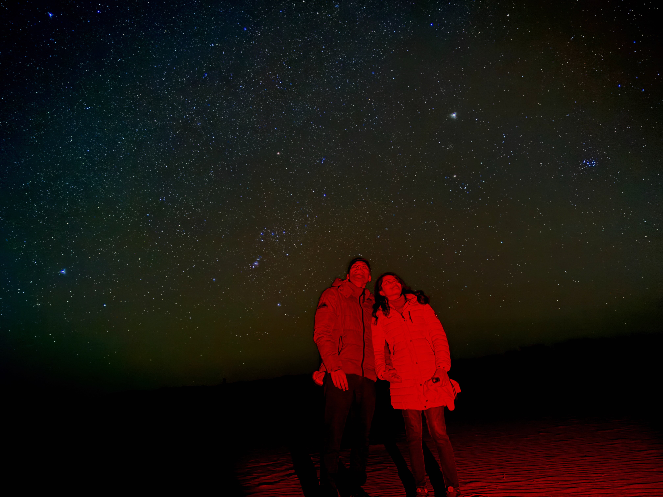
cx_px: 332
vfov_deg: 56.8
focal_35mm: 24
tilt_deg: +16.9
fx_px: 460
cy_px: 248
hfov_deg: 71.6
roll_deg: +2.6
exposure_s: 10
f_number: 1.78
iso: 5000
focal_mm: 6.76
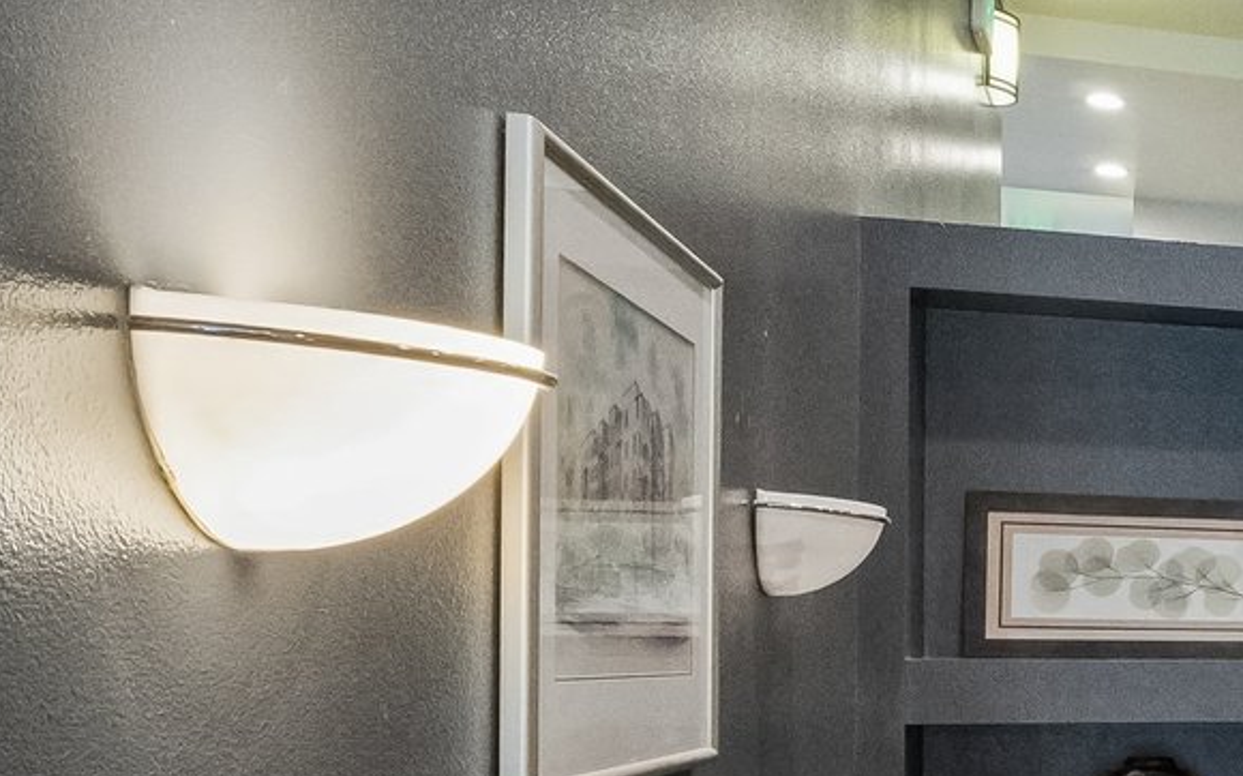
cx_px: 1933
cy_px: 623
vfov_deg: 23.6
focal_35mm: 54
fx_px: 1829
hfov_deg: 25.9
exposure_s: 1/25
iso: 6400
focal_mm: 10
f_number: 9
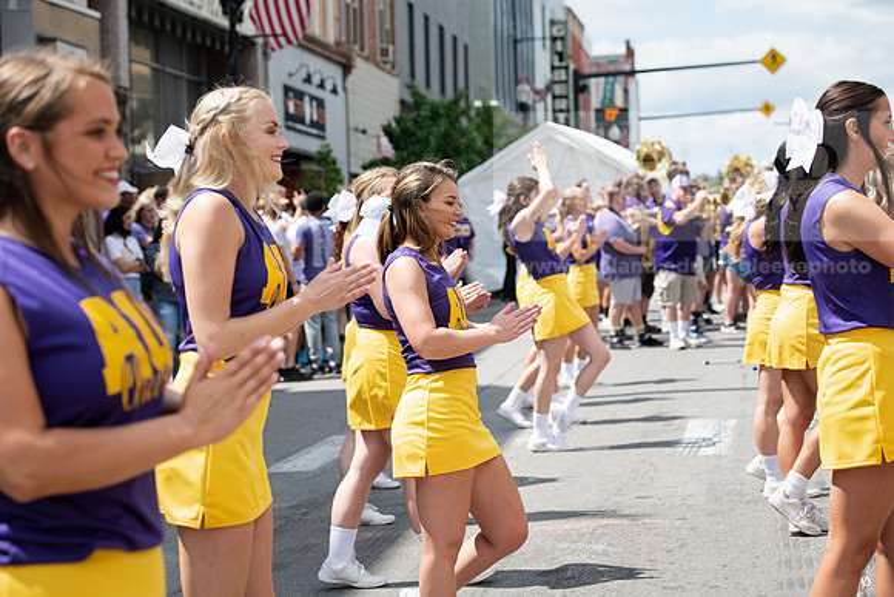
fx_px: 2037
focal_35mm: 82
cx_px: 447
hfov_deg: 24.8
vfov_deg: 16.7
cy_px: 298
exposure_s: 1/640
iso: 200
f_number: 5.6
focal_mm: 82
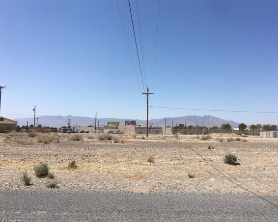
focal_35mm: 32
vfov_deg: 45.8
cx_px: 151
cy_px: 110
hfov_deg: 55.6
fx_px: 263
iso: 25
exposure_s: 1/2849
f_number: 2.2
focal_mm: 4.15
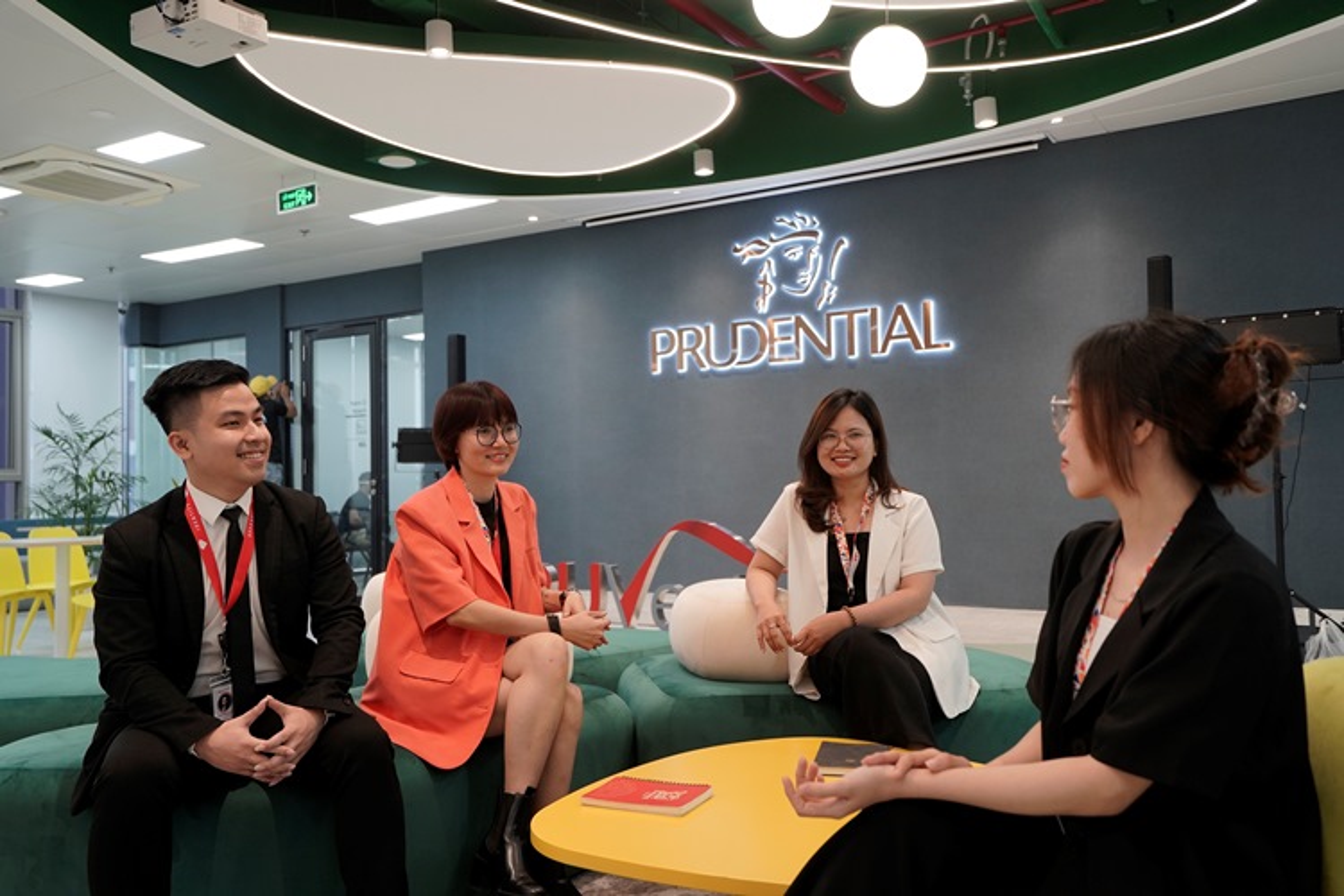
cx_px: 672
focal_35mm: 30
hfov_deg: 61.9
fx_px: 1120
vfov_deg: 43.6
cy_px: 448
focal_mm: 30
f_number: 4
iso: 640
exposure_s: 1/100
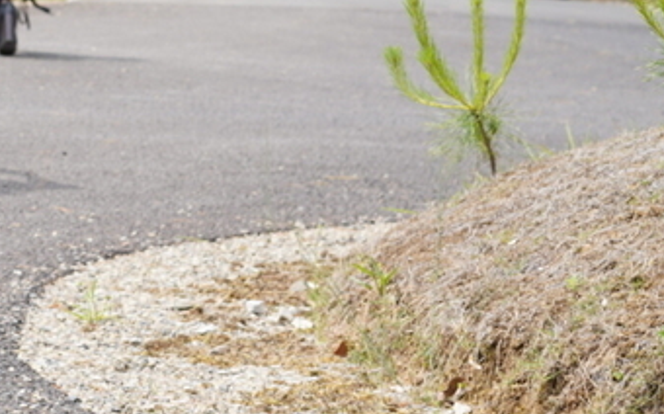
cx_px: -287
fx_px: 3581
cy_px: -322
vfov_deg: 6.5
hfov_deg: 10.3
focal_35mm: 198
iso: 100
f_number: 6.3
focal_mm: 55
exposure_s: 1/160
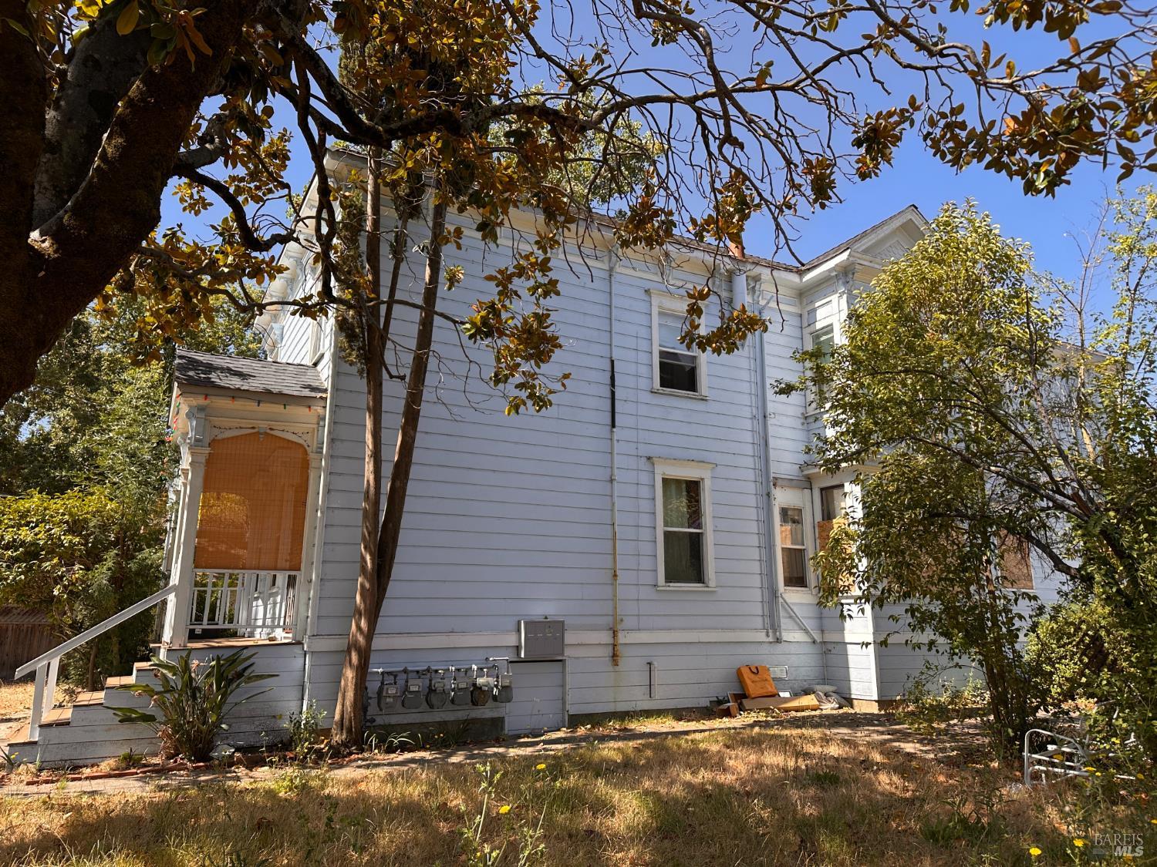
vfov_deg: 56.8
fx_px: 802
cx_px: 578
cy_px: 434
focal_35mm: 24
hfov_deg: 71.6
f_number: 1.78
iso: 80
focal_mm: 6.86
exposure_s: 1/1453
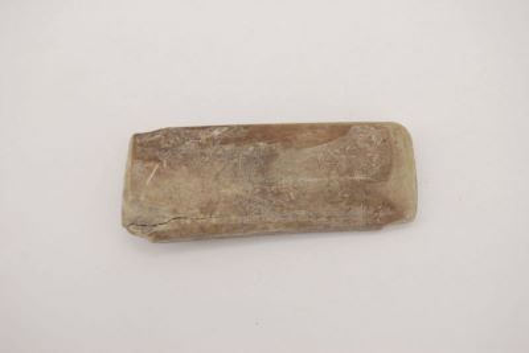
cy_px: 176
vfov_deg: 26.5
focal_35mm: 51
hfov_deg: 38.9
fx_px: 750
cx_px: 264
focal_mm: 34
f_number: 5.6
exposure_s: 1/10
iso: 200
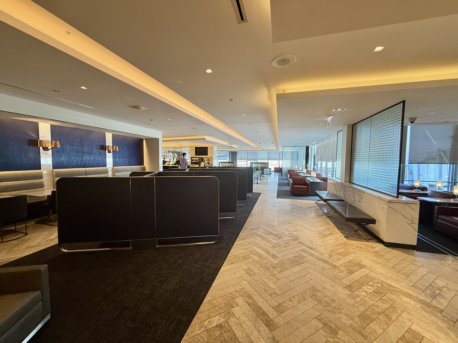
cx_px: 229
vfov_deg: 85.7
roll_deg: -0.4
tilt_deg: -3.6
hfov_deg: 102.1
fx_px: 185
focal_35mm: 14
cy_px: 172
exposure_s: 1/110
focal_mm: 2.22
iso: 125
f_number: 2.2
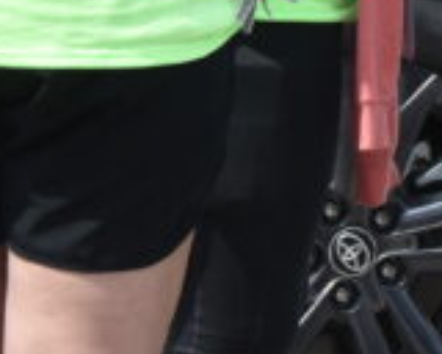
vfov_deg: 3.2
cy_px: -112
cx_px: 530
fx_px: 6345
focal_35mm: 485
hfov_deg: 4.0
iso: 400
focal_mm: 50
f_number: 5.6
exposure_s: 1/1600
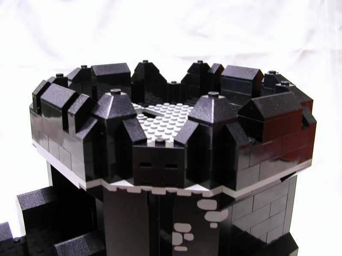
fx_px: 366
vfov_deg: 38.7
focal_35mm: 37
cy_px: 128
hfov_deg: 50.1
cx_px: 171
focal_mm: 5.6
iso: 100
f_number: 2.7
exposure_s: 1/5.3
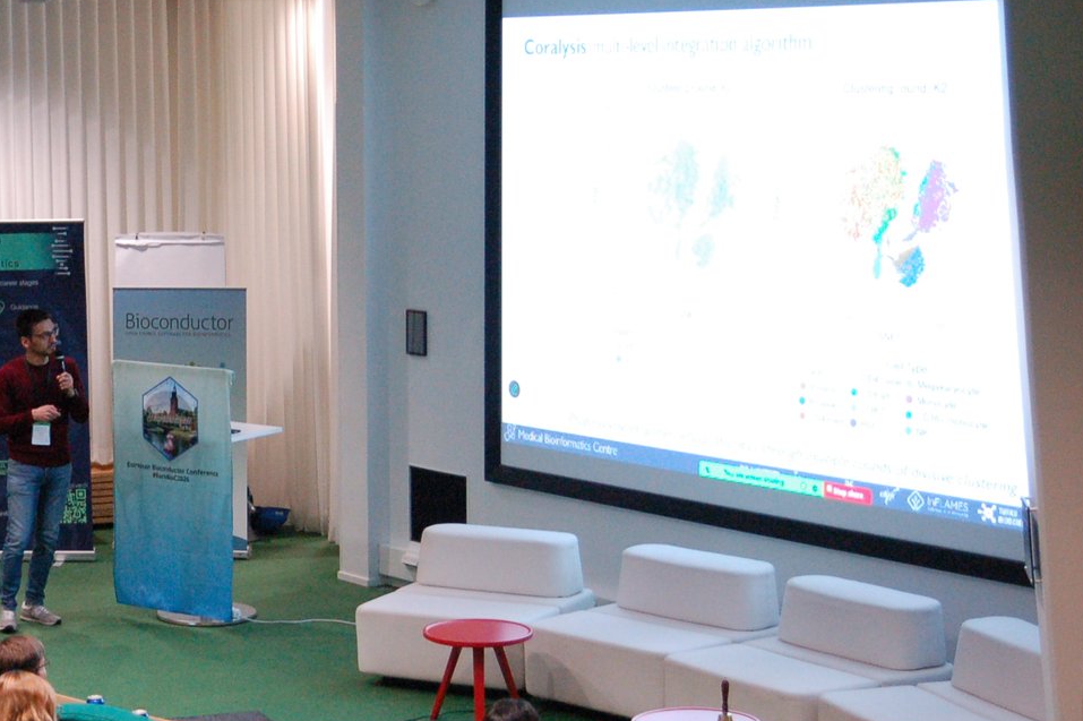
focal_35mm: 94
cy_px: 524
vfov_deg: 14.5
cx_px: -33
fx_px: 2826
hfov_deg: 20.9
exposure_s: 1/125
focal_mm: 30
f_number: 3.5
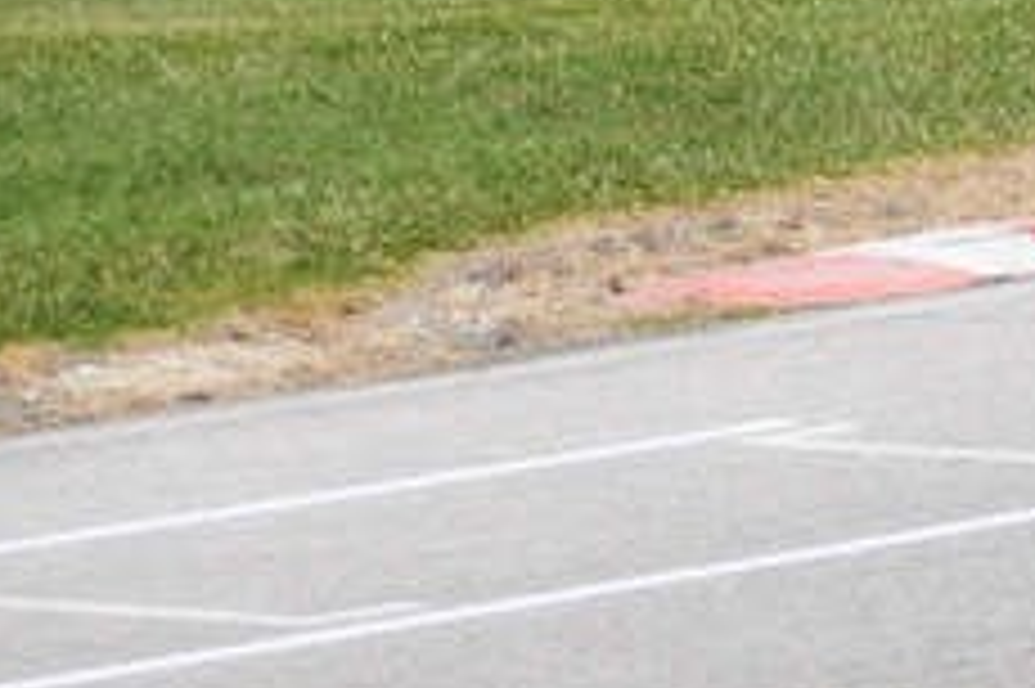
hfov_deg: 2.9
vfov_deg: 2.0
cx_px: 2254
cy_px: 234
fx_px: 20116
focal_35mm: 700
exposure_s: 1/2500
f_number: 5.3
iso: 400
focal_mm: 105
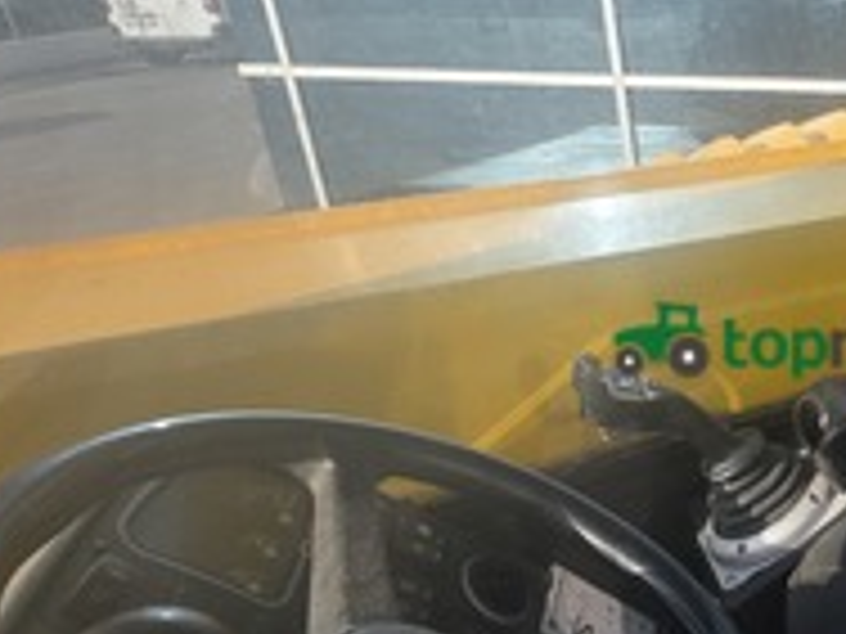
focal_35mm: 38
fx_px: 929
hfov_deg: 39.2
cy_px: 342
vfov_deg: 37.7
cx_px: 952
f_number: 1.9
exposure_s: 1/1358
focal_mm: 2.2
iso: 40
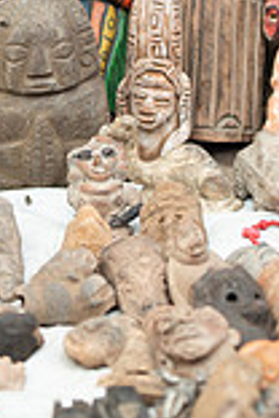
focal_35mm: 265
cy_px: 46
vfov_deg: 7.8
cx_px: 21
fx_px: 3080
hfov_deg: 5.2
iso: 160
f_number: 4
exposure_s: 1/250
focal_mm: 92
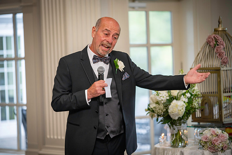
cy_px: 78
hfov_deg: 13.3
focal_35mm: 155
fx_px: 998
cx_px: 116
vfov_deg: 8.8
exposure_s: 1/125
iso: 640
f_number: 2.8
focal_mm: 155
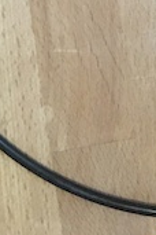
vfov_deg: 12.2
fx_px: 916
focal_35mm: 141
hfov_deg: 9.3
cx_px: 278
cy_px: -291
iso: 200
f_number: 2.2
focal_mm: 4.15
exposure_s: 1/24
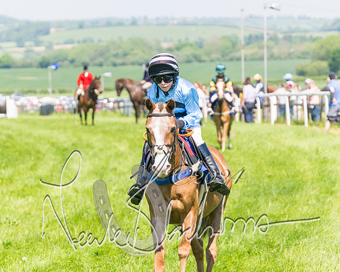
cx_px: 163
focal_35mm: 166
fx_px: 1669
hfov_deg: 11.6
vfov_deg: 9.3
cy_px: 136
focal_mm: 98
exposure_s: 1/6400
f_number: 4
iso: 400
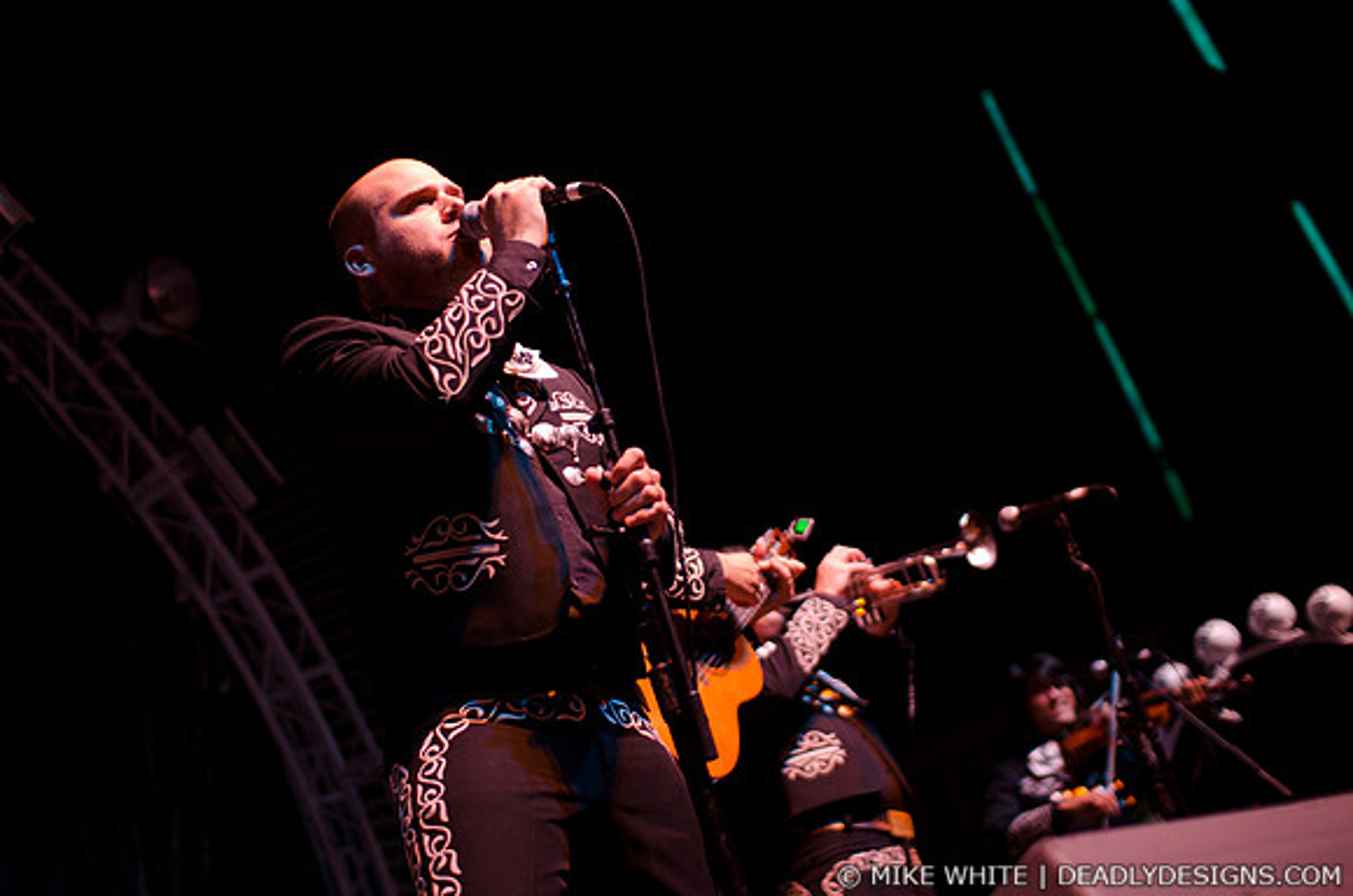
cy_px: 448
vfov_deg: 29.7
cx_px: 676
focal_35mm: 45
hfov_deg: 43.7
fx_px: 1688
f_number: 1.4
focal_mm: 30
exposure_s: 1/320
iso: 1000
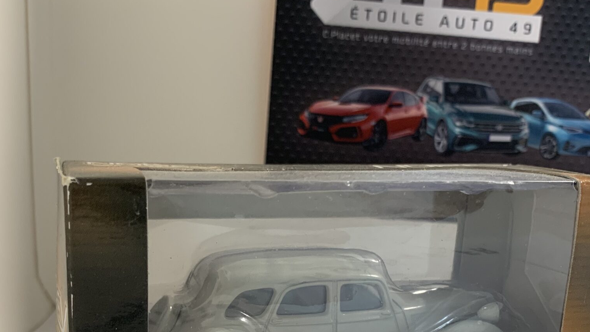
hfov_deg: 42.9
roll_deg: -2.4
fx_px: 751
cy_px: 308
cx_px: 274
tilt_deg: -13.9
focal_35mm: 48
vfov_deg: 24.1
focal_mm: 4.25
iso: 80
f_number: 1.8
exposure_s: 1/50
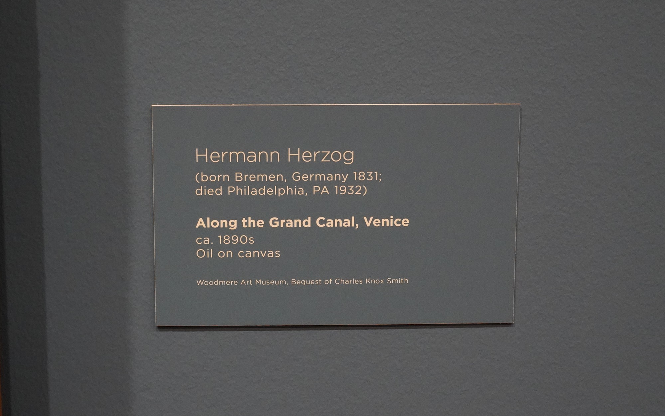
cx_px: 333
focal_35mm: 49
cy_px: 216
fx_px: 888
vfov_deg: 26.3
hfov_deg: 41.1
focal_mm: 48
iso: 8000
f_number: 5.6
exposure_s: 1/100
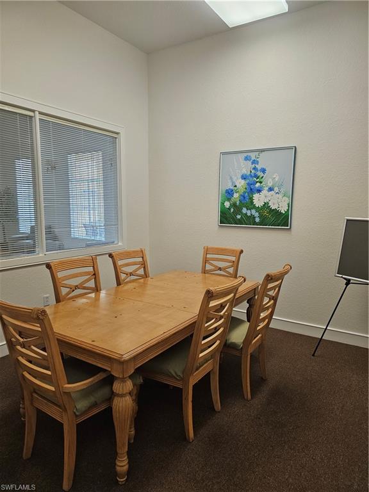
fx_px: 327
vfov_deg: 73.9
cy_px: 246
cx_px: 184
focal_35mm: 23
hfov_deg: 58.9
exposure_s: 1/120
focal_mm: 6.3
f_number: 1.7
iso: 200
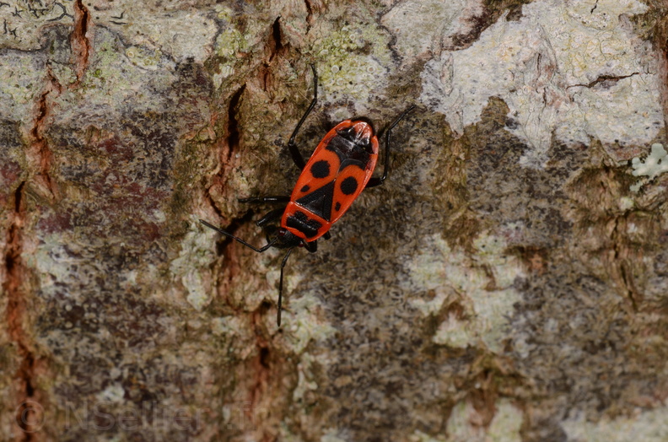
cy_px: 221
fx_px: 2360
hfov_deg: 16.1
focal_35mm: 128
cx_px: 334
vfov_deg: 10.7
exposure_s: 1/60
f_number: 25
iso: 100
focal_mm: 85
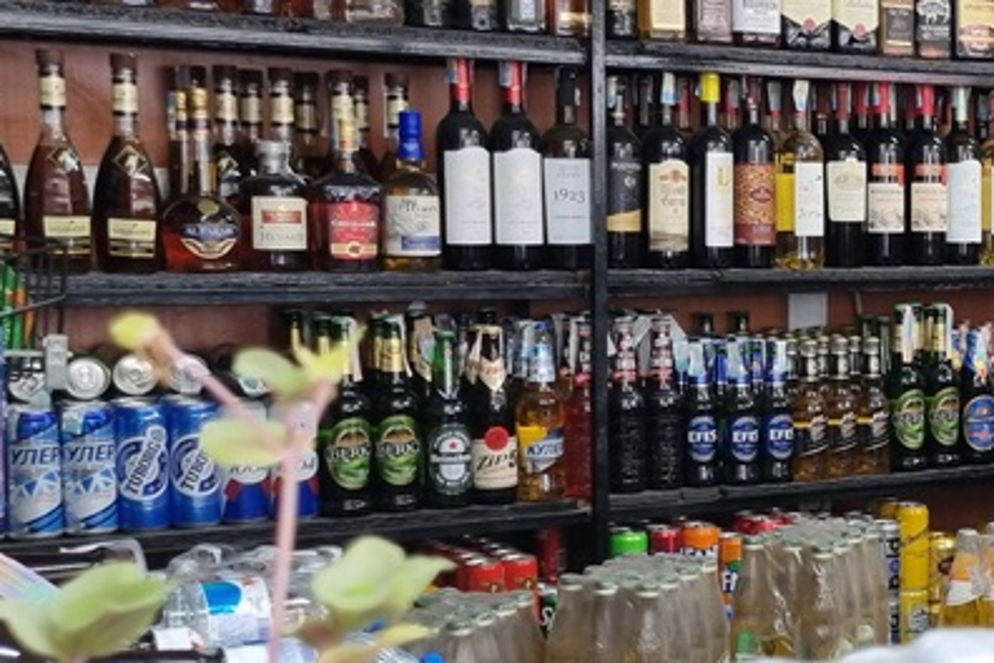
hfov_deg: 26.3
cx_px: 1130
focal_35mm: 70
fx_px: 1933
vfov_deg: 19.4
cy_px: 447
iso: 80
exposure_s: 1/100
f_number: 1.8
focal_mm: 5.4
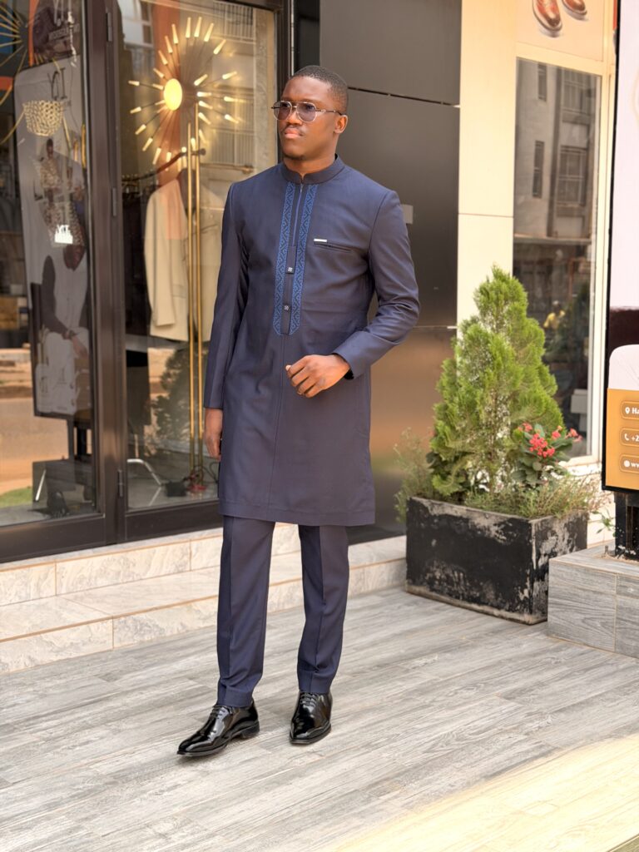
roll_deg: +0.1
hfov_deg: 30.3
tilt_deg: -6.1
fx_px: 1181
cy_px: 426
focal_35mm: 48
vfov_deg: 39.7
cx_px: 320
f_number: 1.78
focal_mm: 6.76
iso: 80
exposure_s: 1/503
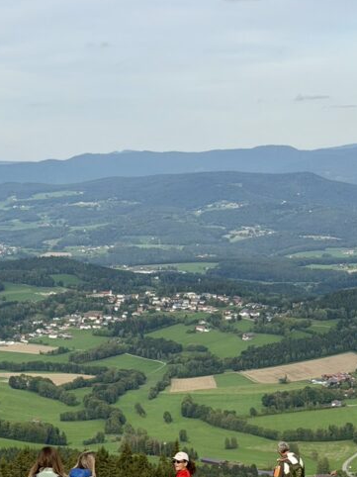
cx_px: 100
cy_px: 357
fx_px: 1404
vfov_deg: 19.1
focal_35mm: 102
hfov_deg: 14.4
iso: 64
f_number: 1.78
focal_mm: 6.76
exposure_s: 1/3704
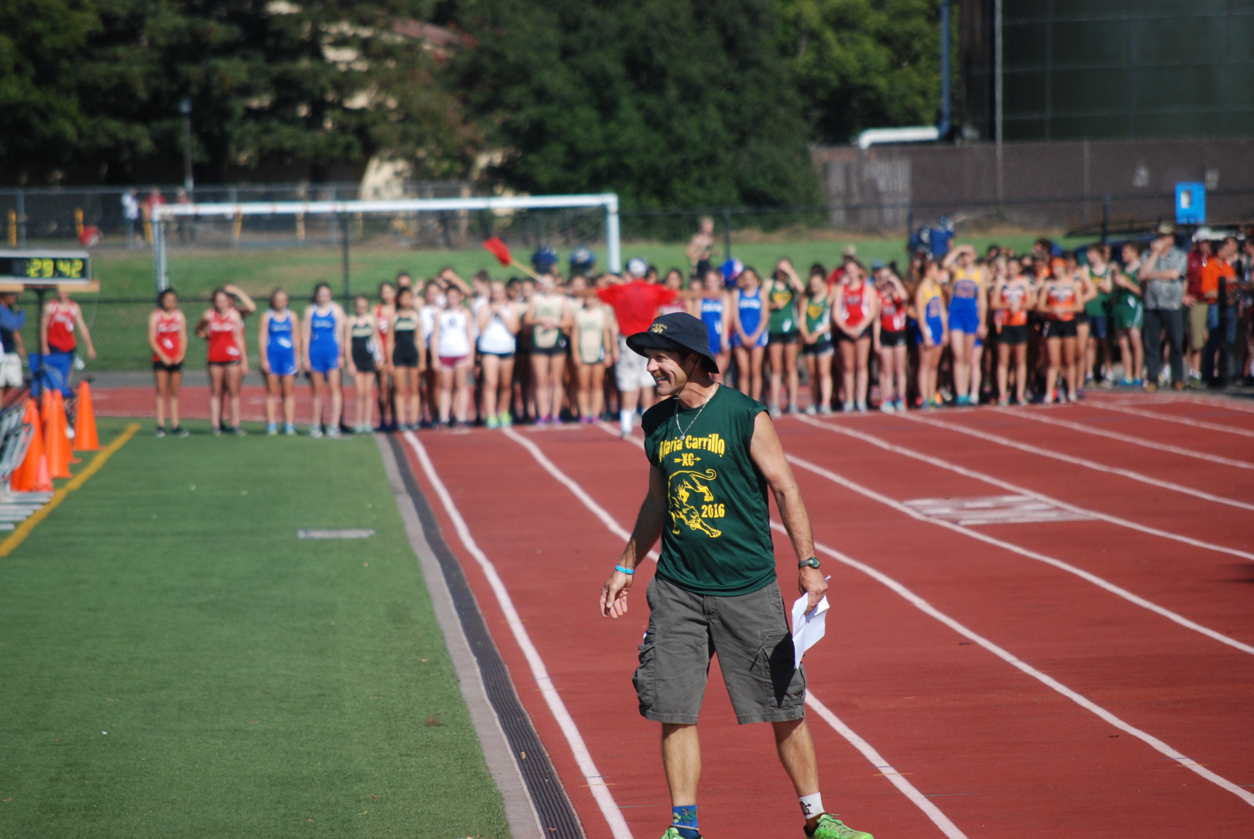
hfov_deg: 6.9
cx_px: 627
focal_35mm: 300
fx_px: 10462
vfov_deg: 4.6
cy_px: 420
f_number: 5.6
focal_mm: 200
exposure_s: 1/1600
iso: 400
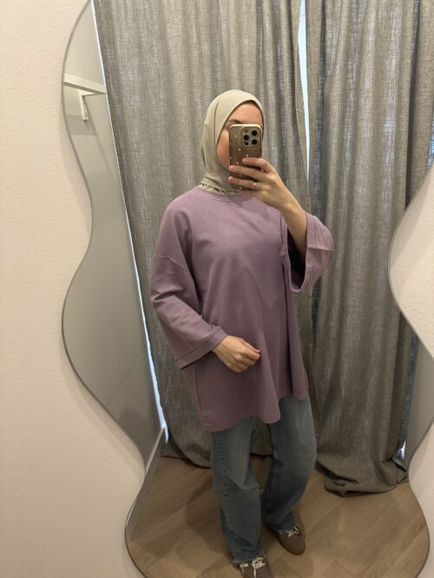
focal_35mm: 24
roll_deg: +2.9
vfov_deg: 71.6
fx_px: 401
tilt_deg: -19.8
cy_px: 289
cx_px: 217
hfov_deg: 56.8
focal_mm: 6.86
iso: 400
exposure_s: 1/60
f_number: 1.78
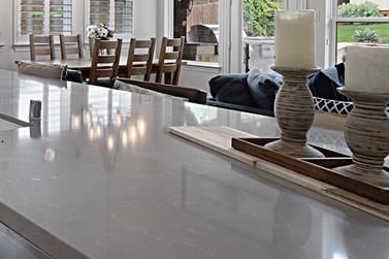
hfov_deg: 36.5
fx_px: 410
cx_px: -97
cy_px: 27
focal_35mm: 38
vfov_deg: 33.2
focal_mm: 14
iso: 500
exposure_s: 1/8
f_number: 9
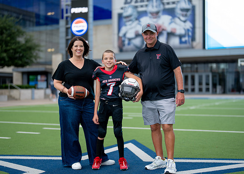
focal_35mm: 60
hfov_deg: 32.8
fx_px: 415
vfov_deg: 23.7
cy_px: 89
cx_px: 124
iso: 100
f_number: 1.2
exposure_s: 1/1000
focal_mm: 50
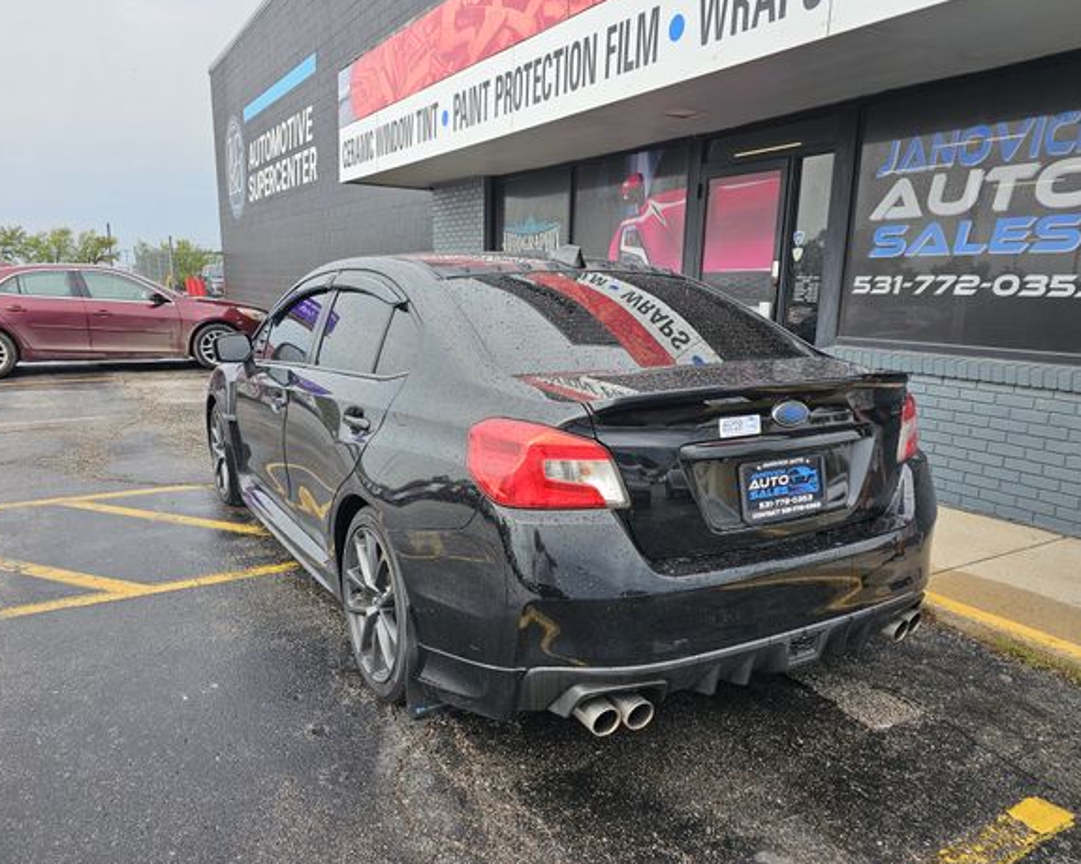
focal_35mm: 25
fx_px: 800
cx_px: 545
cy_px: 441
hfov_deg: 68.1
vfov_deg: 56.8
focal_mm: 6.3
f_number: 1.7
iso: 10
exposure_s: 1/201
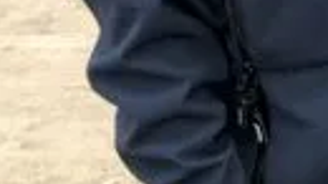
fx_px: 1321
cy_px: -286
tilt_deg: -16.8
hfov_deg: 12.1
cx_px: 719
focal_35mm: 152
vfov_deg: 7.4
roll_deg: +2.4
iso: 32
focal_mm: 3.99
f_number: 1.8
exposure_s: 1/100
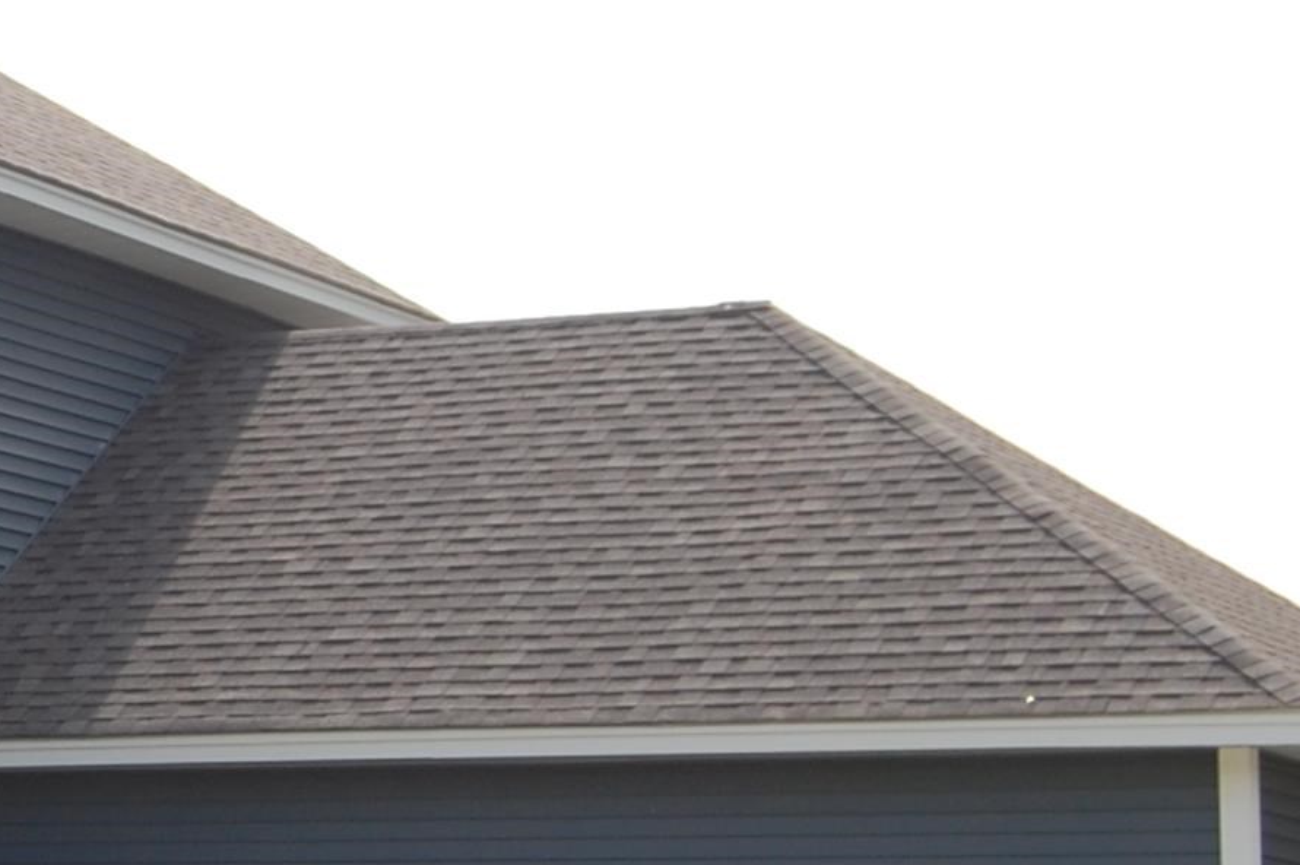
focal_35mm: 142
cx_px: -406
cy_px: 317
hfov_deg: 13.9
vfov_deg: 9.6
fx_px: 5124
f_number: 5.6
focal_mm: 28
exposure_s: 1/500
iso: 200
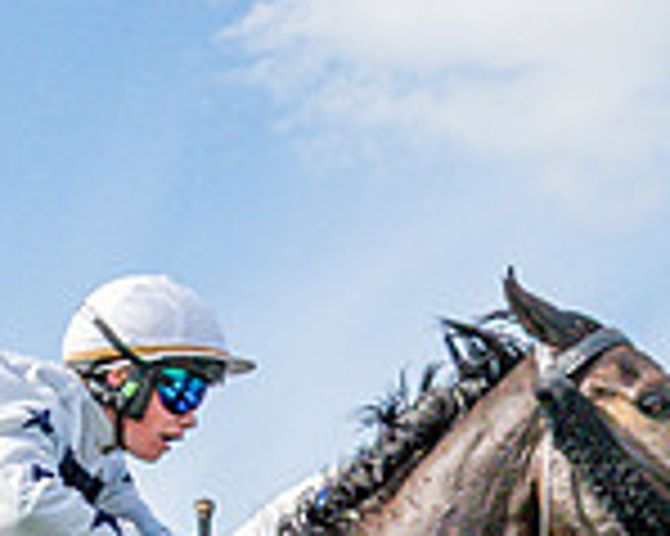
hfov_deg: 10.6
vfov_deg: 8.1
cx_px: 251
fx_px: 3626
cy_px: 1022
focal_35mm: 183
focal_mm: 24
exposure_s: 1/2000
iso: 800
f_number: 8
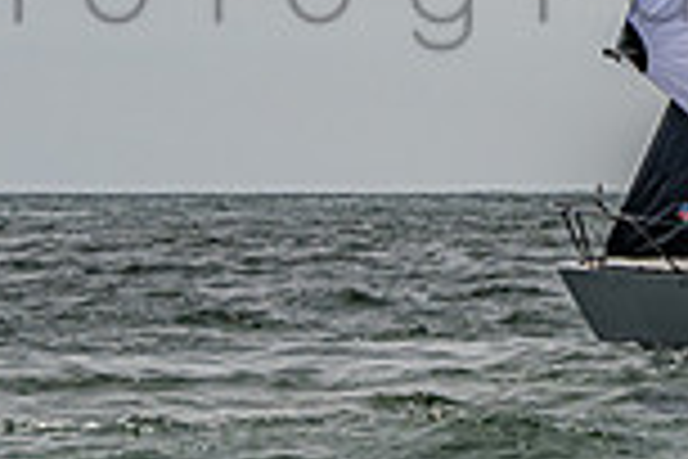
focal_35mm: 455
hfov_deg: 4.5
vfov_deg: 3.0
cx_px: 1120
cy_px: -487
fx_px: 8695
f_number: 8
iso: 400
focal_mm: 89
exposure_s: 1/3200
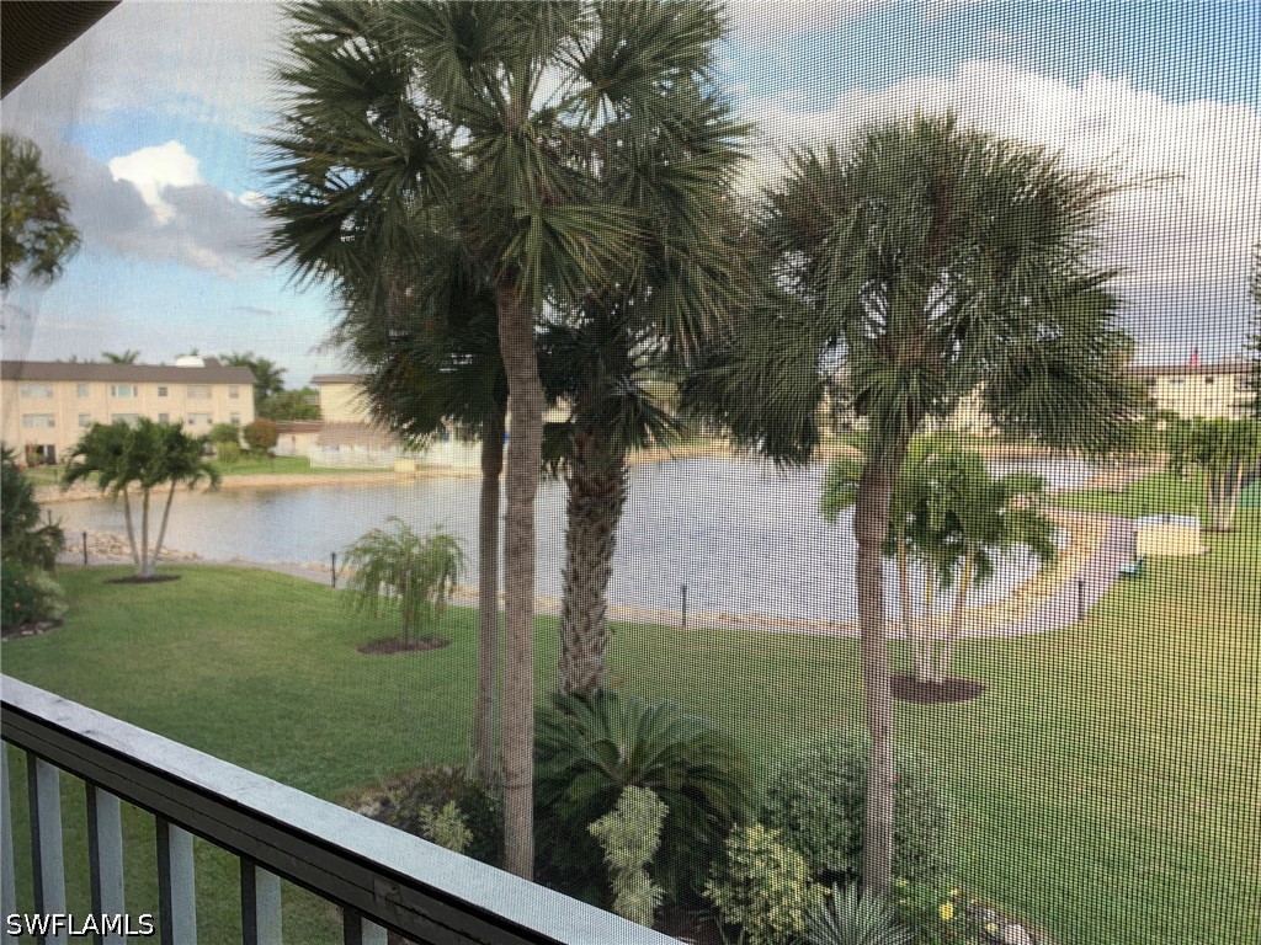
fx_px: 947
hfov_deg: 67.3
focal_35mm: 26
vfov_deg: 53.1
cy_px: 472
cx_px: 630
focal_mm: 4.25
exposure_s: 1/239
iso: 25
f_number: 1.8
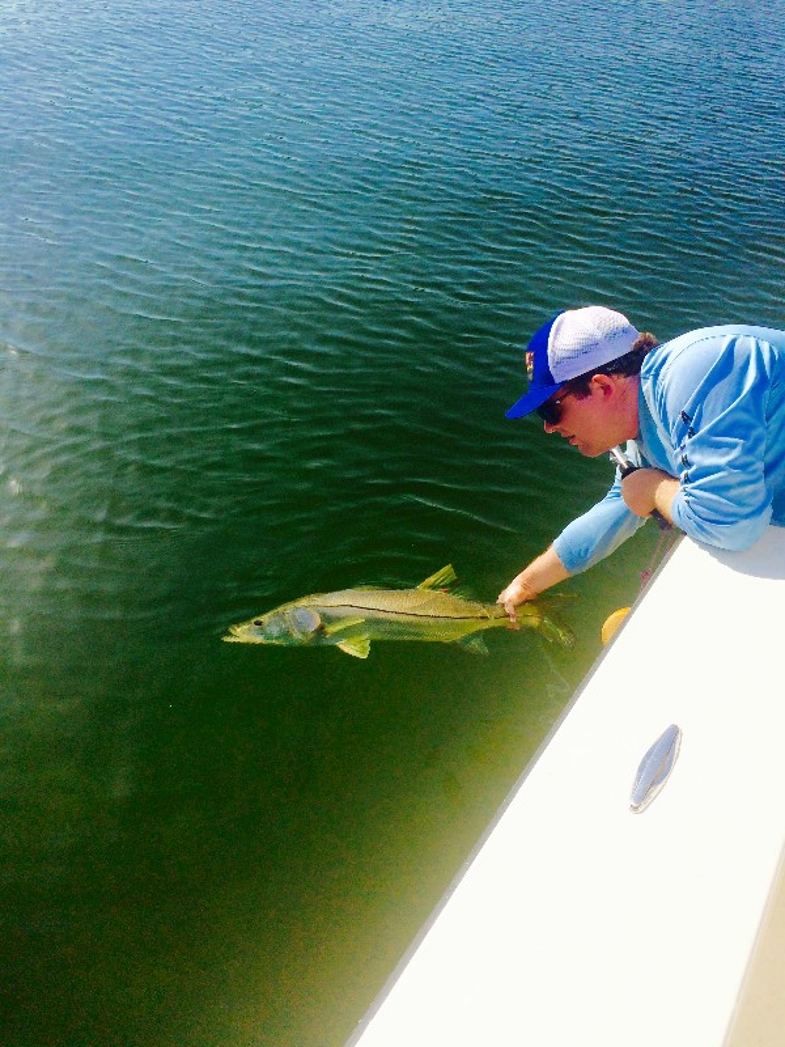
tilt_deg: -44.1
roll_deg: -2.8
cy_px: 524
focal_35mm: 29
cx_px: 392
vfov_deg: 61.7
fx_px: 877
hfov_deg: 48.2
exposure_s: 1/2740
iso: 32
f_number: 2.2
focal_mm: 4.15
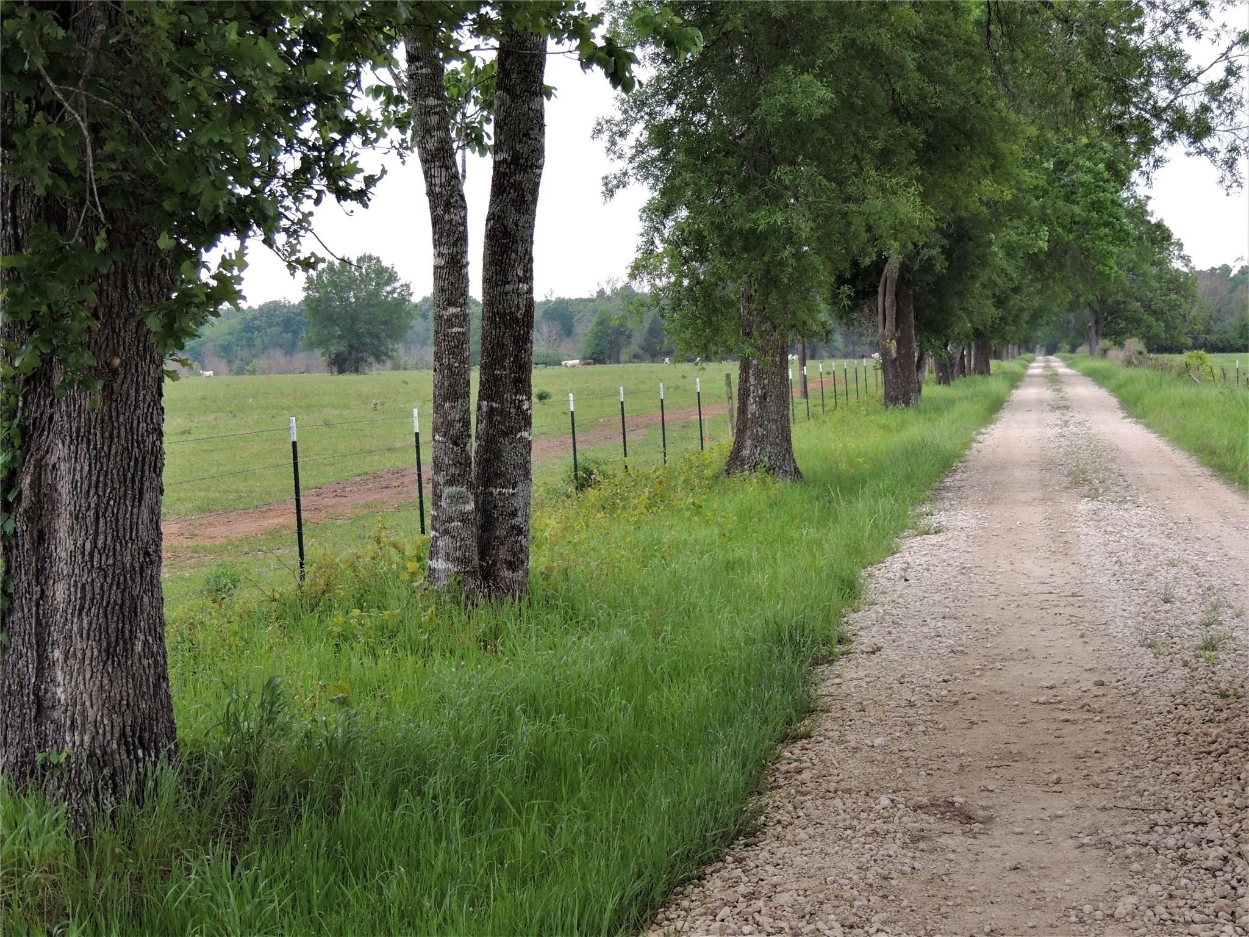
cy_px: 468
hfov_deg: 32.2
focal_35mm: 60
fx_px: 2165
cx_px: 624
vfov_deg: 24.4
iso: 180
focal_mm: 10.7
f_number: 3.7
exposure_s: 1/60
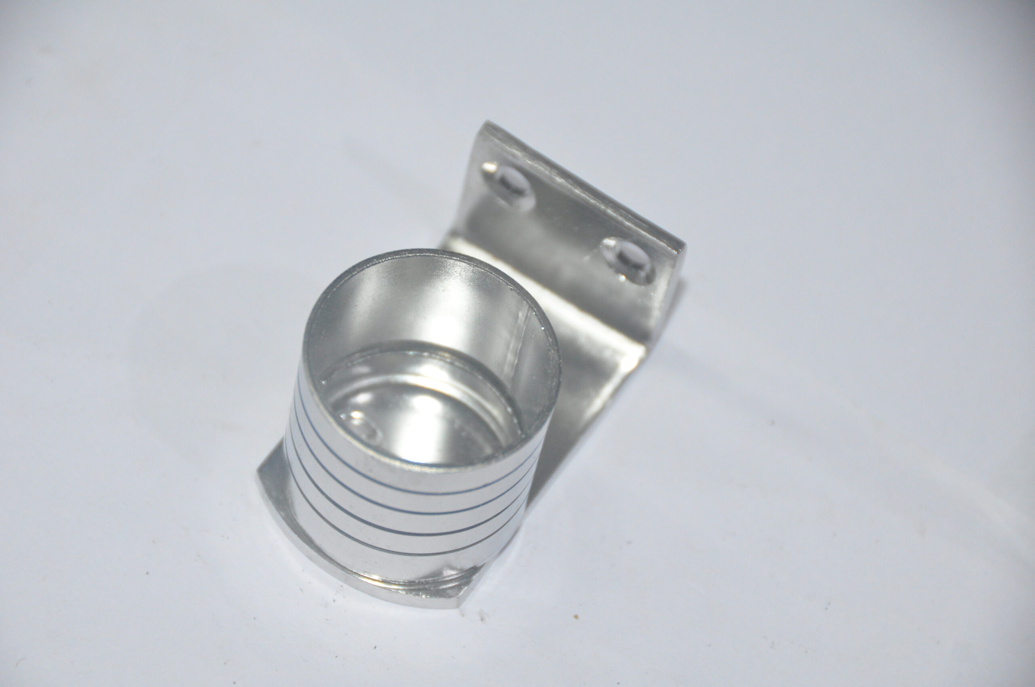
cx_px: 518
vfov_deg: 6.8
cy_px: 344
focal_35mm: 202
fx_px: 5814
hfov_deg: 10.2
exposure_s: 1/60
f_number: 5.6
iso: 1250
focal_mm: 135
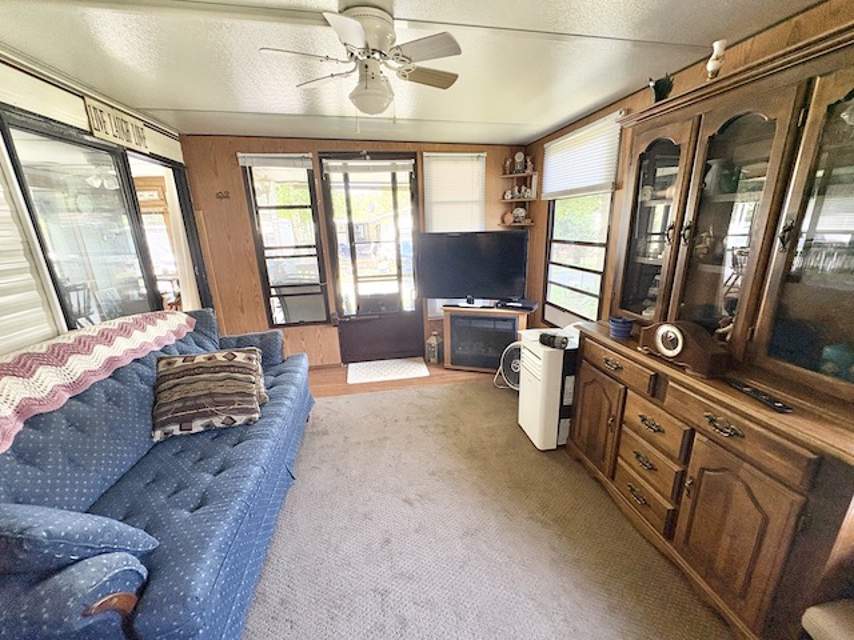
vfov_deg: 85.7
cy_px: 320
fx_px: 345
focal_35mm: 14
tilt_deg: -14.6
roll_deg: +2.4
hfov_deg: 102.1
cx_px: 427
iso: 250
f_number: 2.2
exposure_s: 1/60
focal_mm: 2.22
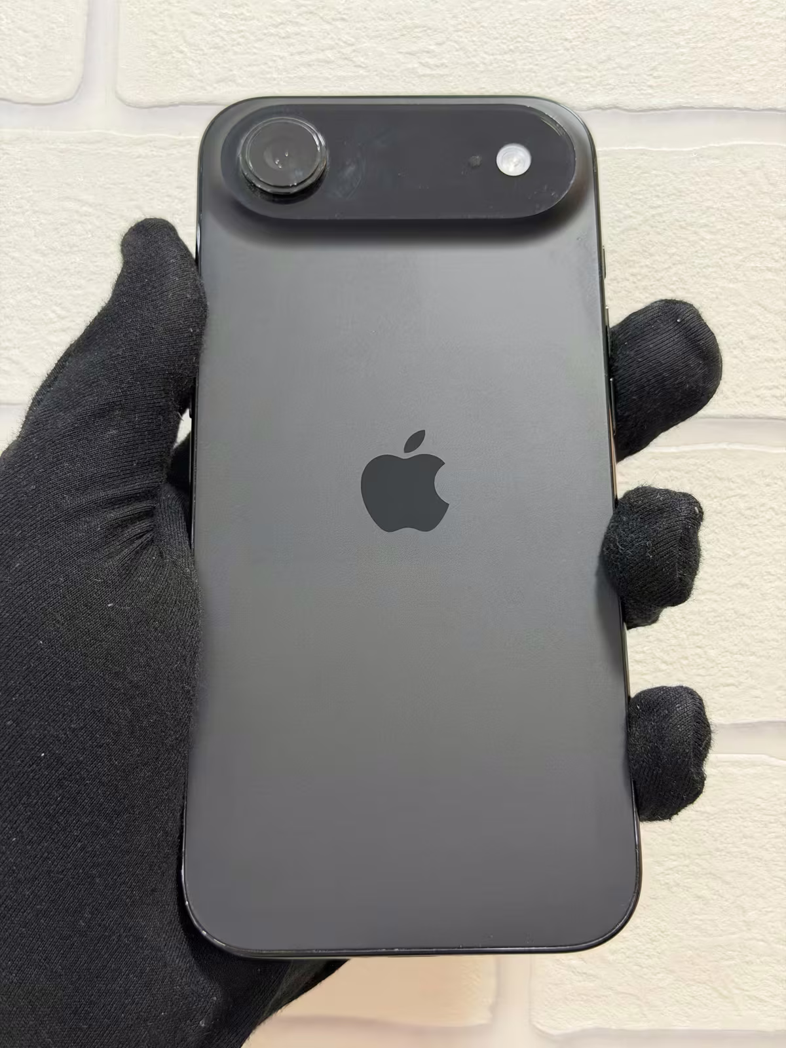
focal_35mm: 48
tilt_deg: +0.4
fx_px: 1453
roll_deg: -0.4
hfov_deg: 30.3
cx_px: 393
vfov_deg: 39.7
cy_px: 524
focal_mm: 6.76
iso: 200
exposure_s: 1/50
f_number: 1.78
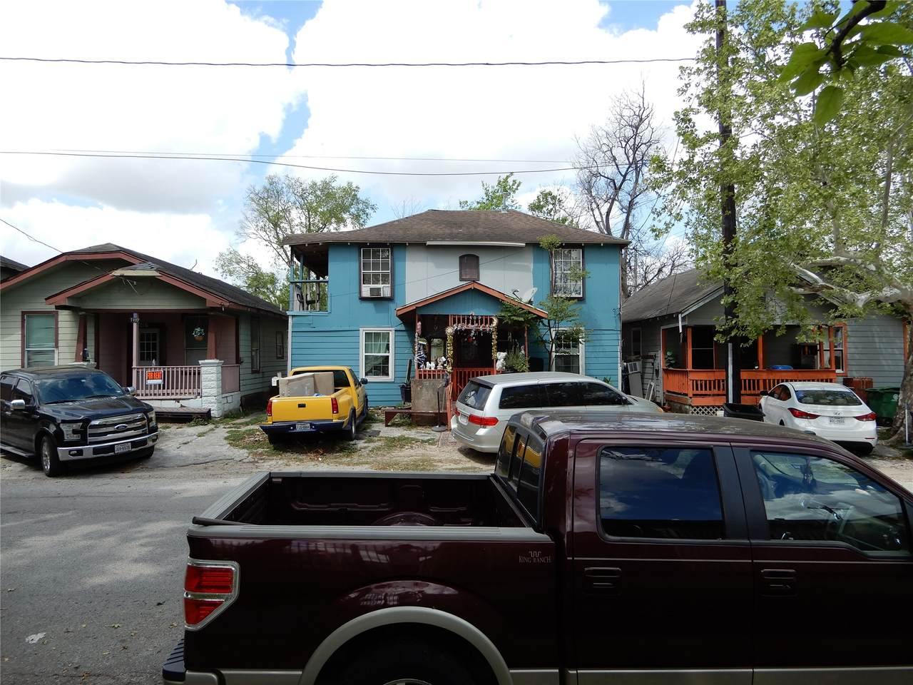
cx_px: 456
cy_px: 342
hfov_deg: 71.6
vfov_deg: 56.8
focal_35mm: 24
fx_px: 633
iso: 80
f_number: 3.4
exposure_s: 1/640
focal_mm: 4.3
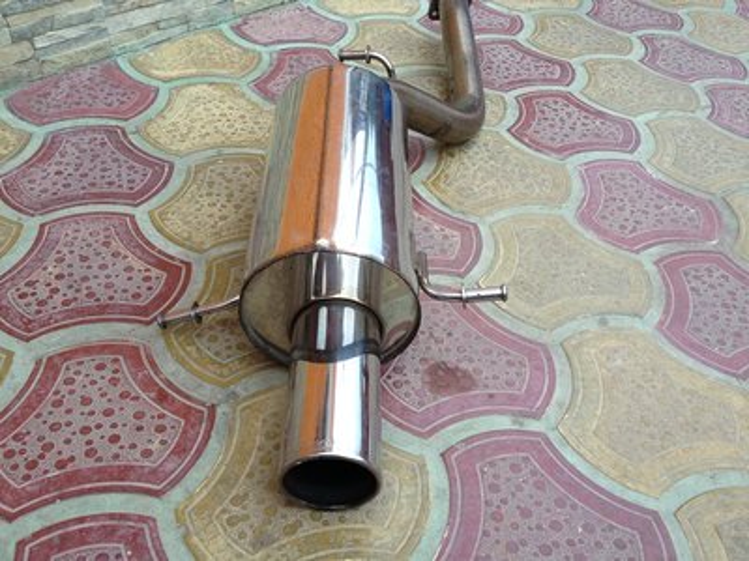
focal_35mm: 35
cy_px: 280
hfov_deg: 52.6
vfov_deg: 40.7
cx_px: 374
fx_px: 757
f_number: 2.4
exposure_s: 1/120
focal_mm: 4.28
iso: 100
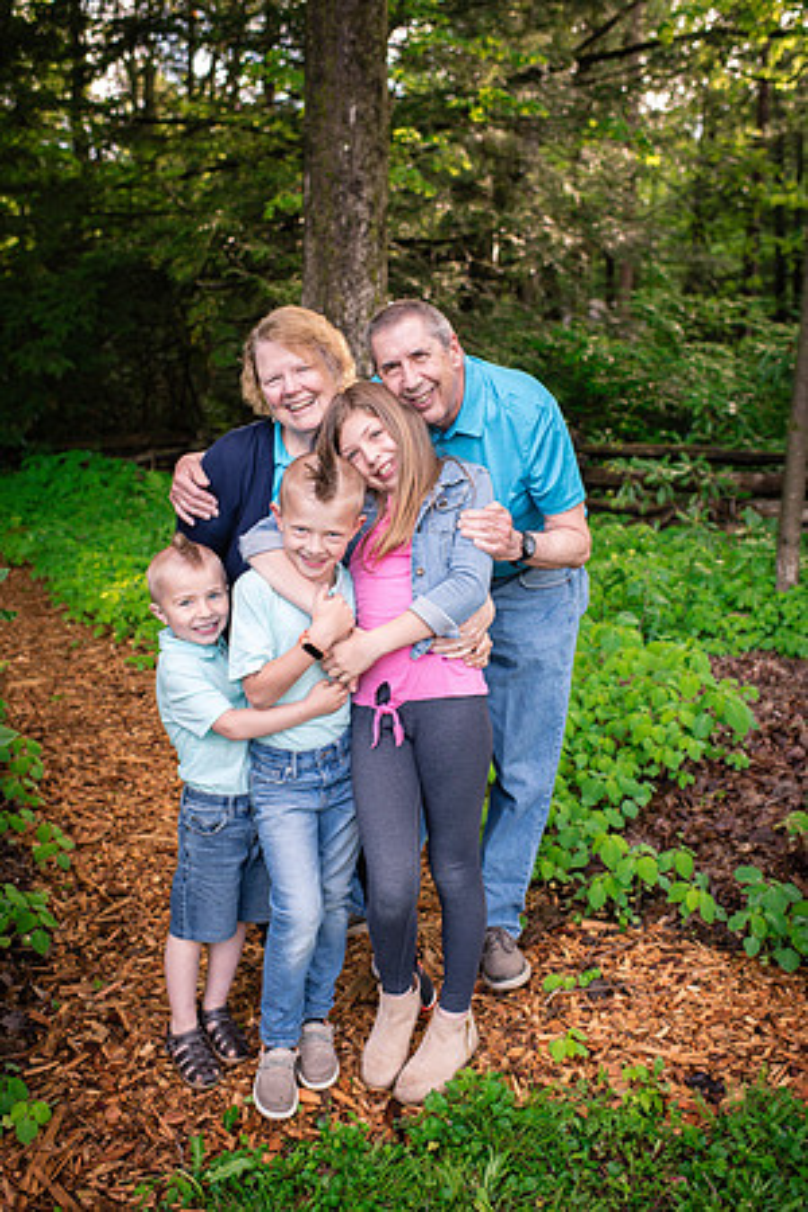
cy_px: 606
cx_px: 404
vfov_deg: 54.4
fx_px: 1178
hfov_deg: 37.9
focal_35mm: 35
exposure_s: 1/400
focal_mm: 35
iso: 800
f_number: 3.5
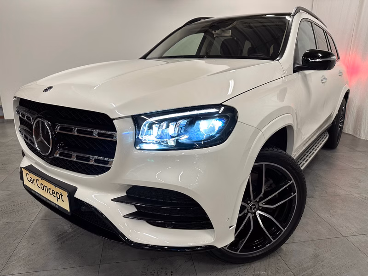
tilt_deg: -17.4
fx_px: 255
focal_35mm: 24
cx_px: 184
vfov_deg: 56.8
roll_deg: -0.8
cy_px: 138
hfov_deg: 71.6
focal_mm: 6.86
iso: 125
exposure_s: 1/50
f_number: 1.78
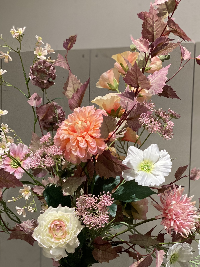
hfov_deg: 15.7
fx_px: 724
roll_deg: -1.8
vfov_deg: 20.7
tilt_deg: -4.6
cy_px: 205
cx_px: 89
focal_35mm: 94
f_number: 2
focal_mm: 6
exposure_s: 1/50
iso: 160
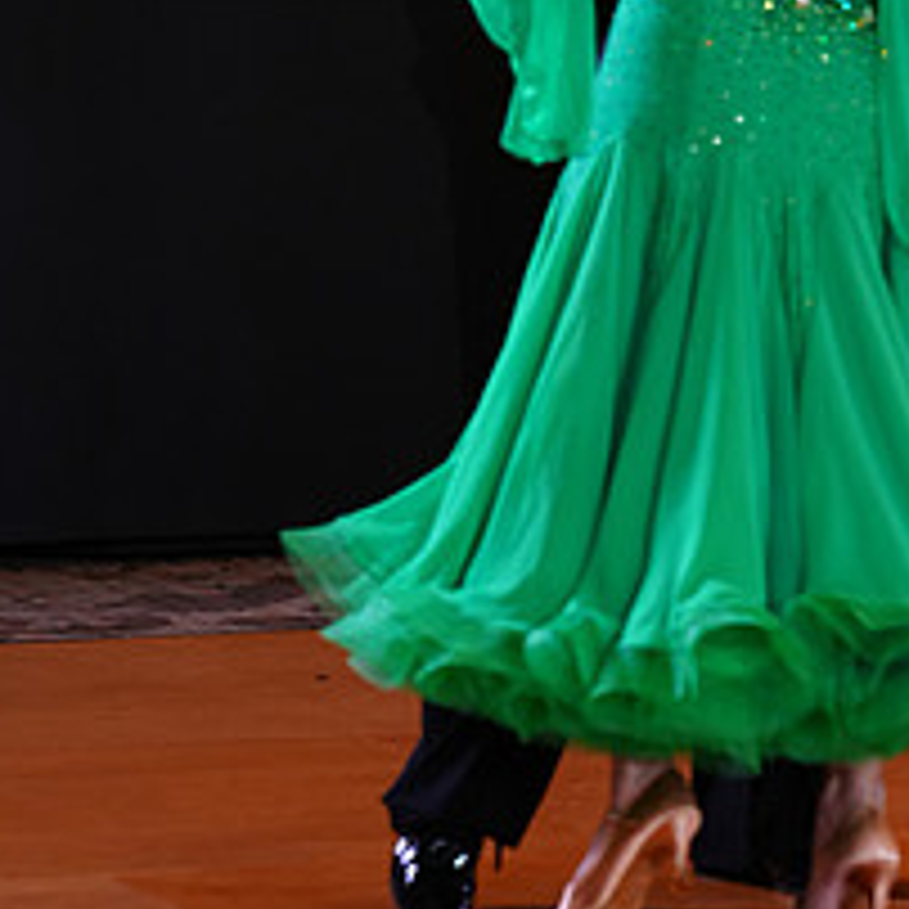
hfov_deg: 4.6
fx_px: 11290
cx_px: 785
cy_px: -153
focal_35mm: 380
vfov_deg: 4.6
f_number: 4
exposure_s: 1/160
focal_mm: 156
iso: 1600
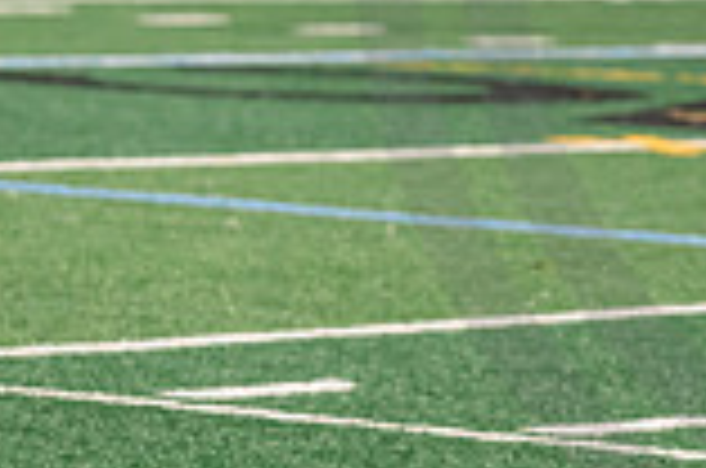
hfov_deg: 4.5
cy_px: -88
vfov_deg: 3.0
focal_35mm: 452
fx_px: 8846
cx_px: 1151
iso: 2000
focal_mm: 122
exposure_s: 1/200
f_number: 3.5
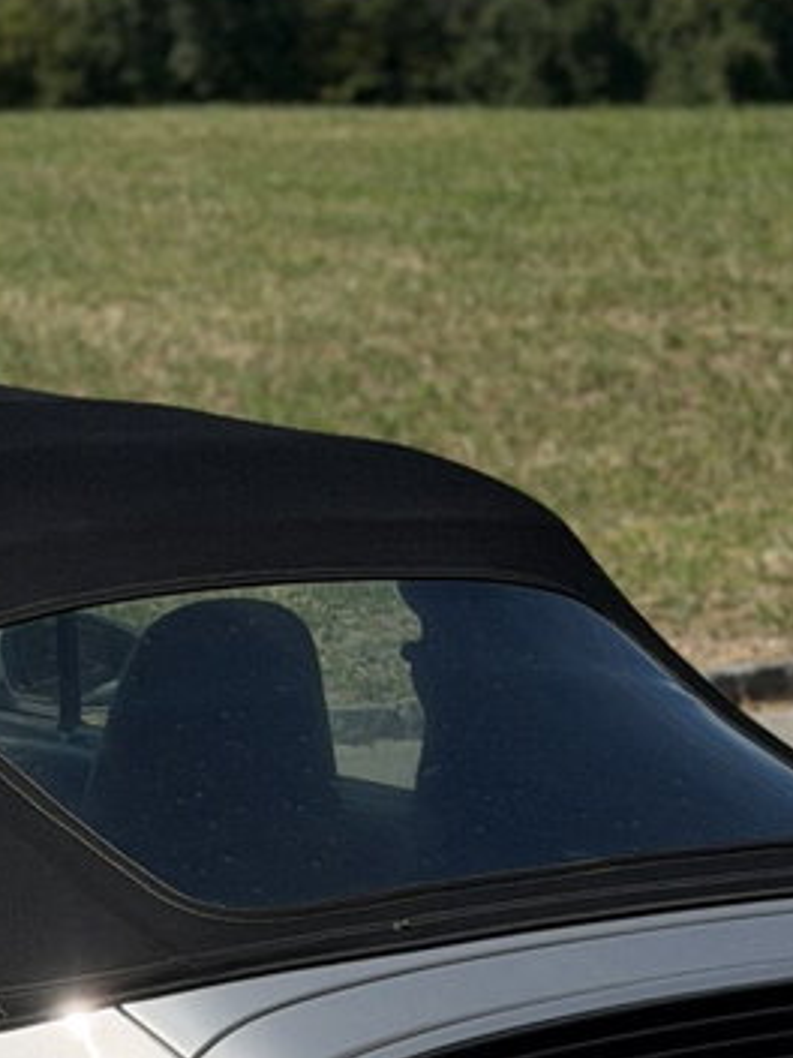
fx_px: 5681
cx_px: -400
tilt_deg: -5.6
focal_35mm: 186
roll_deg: +0.7
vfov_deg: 10.6
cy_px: 515
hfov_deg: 7.8
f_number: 1.78
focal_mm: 6.76
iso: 80
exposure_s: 1/7874
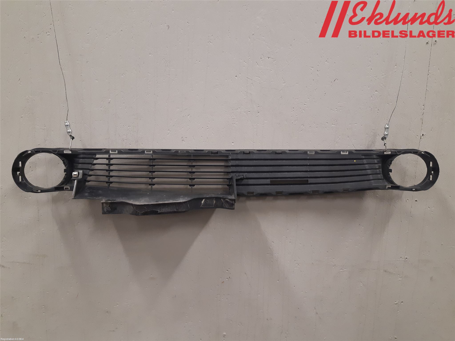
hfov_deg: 67.3
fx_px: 342
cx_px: 228
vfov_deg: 53.1
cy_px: 170
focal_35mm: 26
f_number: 1.7
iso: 125
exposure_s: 1/50
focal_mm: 3.93
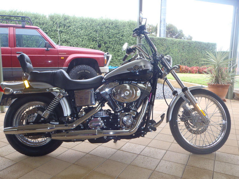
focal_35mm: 28
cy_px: 90
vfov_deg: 49.7
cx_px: 120
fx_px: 193
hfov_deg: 63.4
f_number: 3.5
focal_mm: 5
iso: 64
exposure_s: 1/40
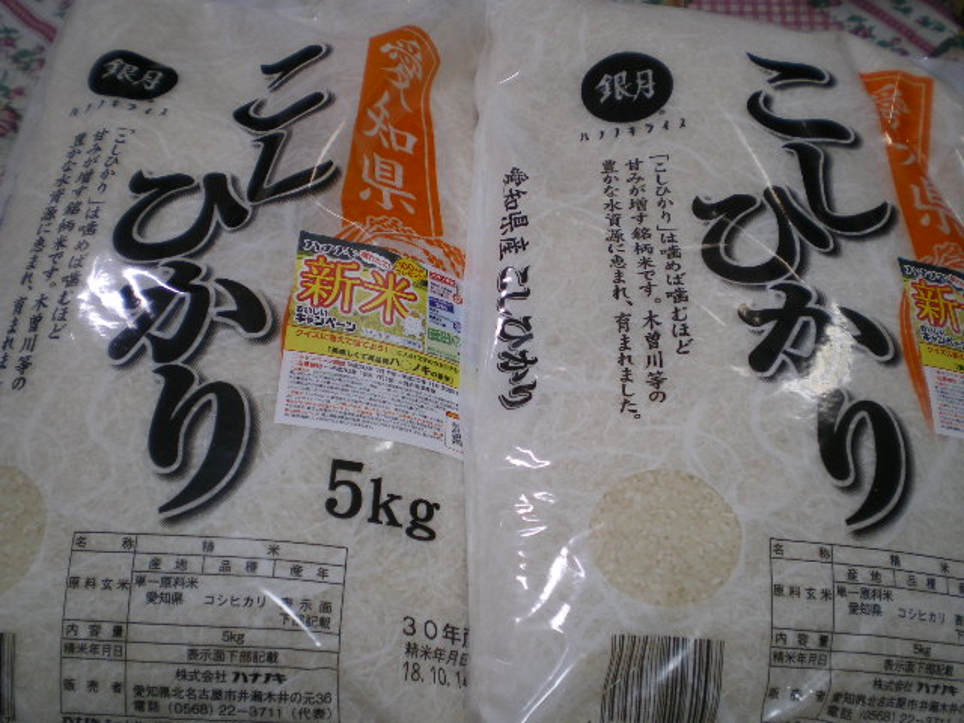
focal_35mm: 38
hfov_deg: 49.0
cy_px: 362
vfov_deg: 37.7
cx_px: 482
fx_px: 1058
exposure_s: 1/30
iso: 100
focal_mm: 6.3
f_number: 3.1
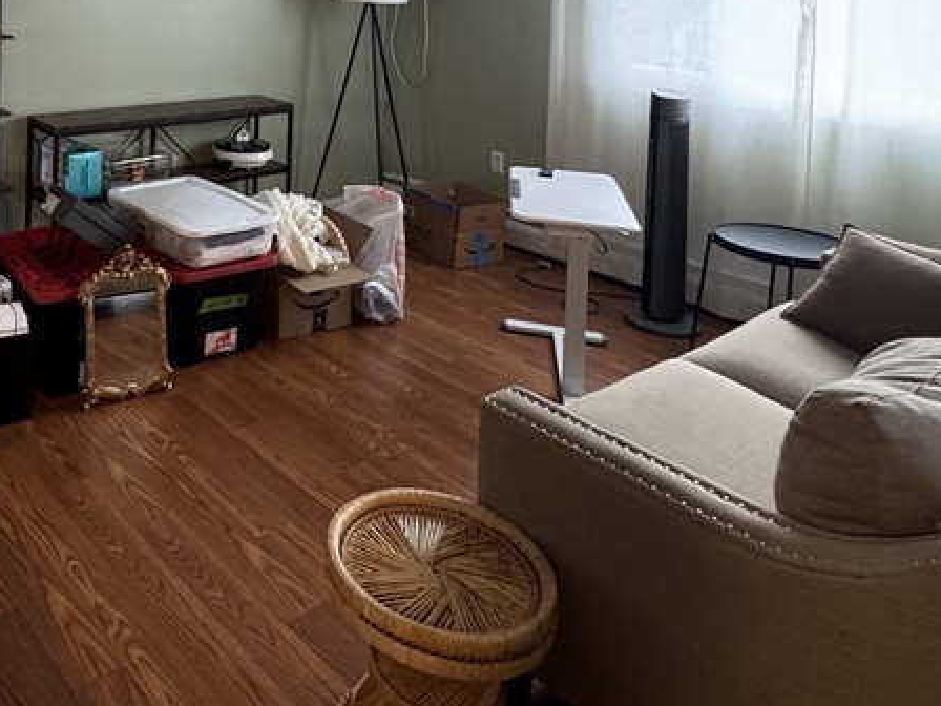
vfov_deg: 38.3
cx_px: 179
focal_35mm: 32
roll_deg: -1.2
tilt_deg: -1.2
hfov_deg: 52.8
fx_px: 870
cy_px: -29
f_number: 2.2
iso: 250
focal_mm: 2.22
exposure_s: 1/60
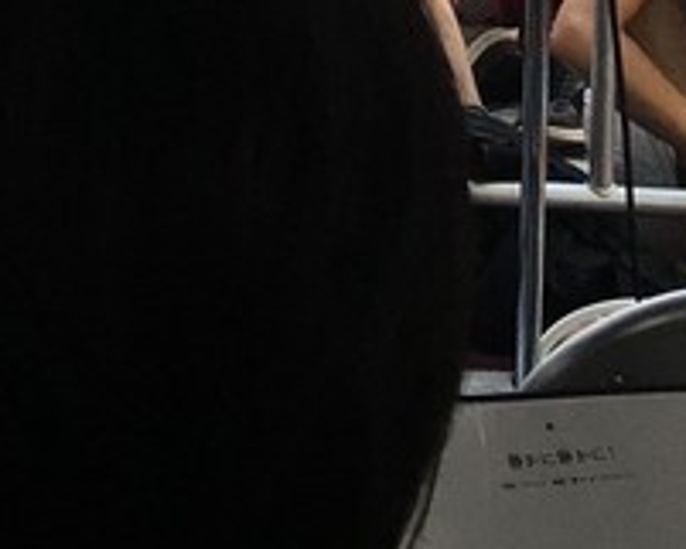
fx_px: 3433
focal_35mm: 169
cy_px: -719
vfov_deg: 8.4
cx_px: -877
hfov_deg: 10.1
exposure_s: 1/120
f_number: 2.2
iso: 25
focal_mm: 4.15
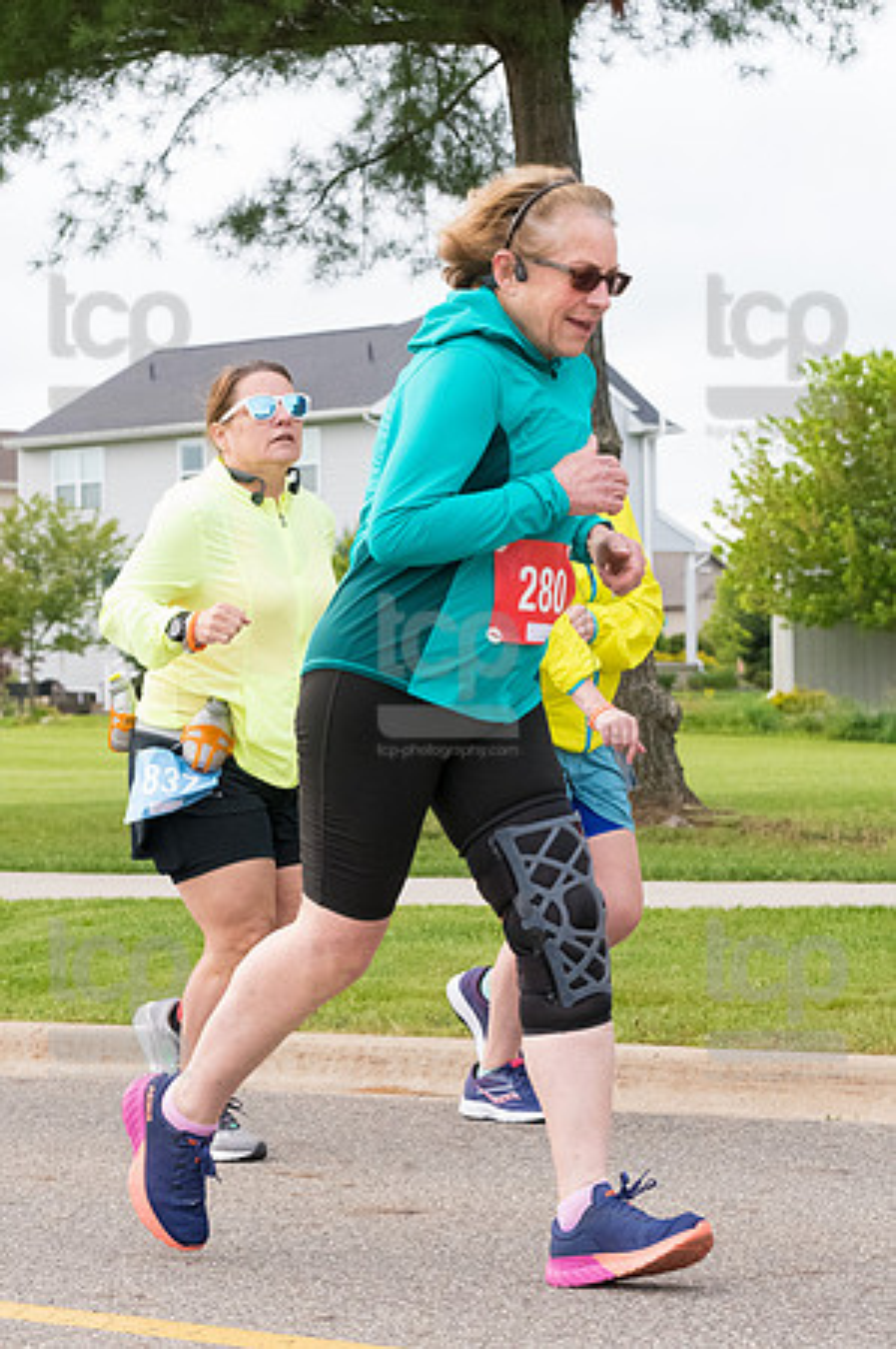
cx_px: 448
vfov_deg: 19.5
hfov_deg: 13.0
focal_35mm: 105
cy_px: 674
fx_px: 3929
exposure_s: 1/1600
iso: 4000
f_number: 7.1
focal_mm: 70
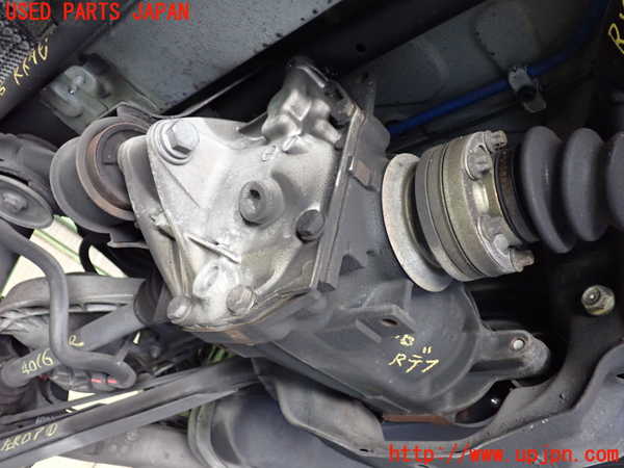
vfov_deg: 46.8
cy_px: 234
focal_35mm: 30
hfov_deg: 60.0
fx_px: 541
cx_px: 312
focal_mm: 5.4
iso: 800
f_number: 2.3
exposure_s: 1/30
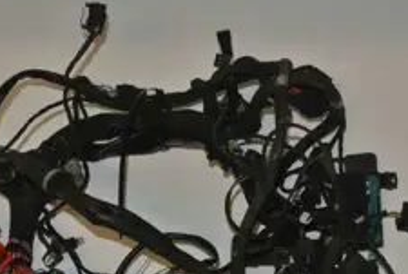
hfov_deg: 27.3
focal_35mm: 74
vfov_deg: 17.8
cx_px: 181
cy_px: 305
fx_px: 840
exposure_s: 1/60
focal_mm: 11.8
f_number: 3.8
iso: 200
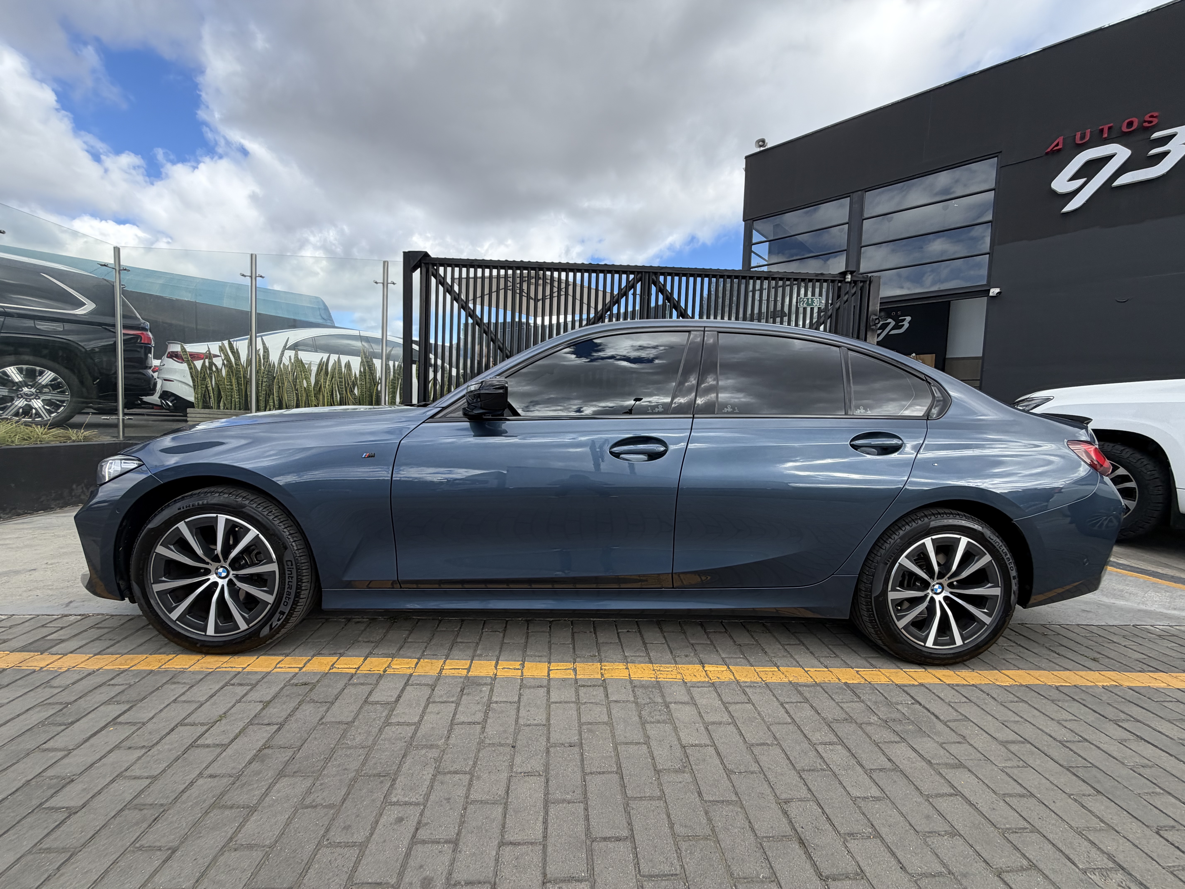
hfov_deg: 102.1
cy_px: 444
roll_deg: -1.3
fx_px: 479
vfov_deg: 85.7
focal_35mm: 14
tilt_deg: -3.7
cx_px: 592
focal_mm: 2.22
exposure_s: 1/579
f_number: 2.2
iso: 40
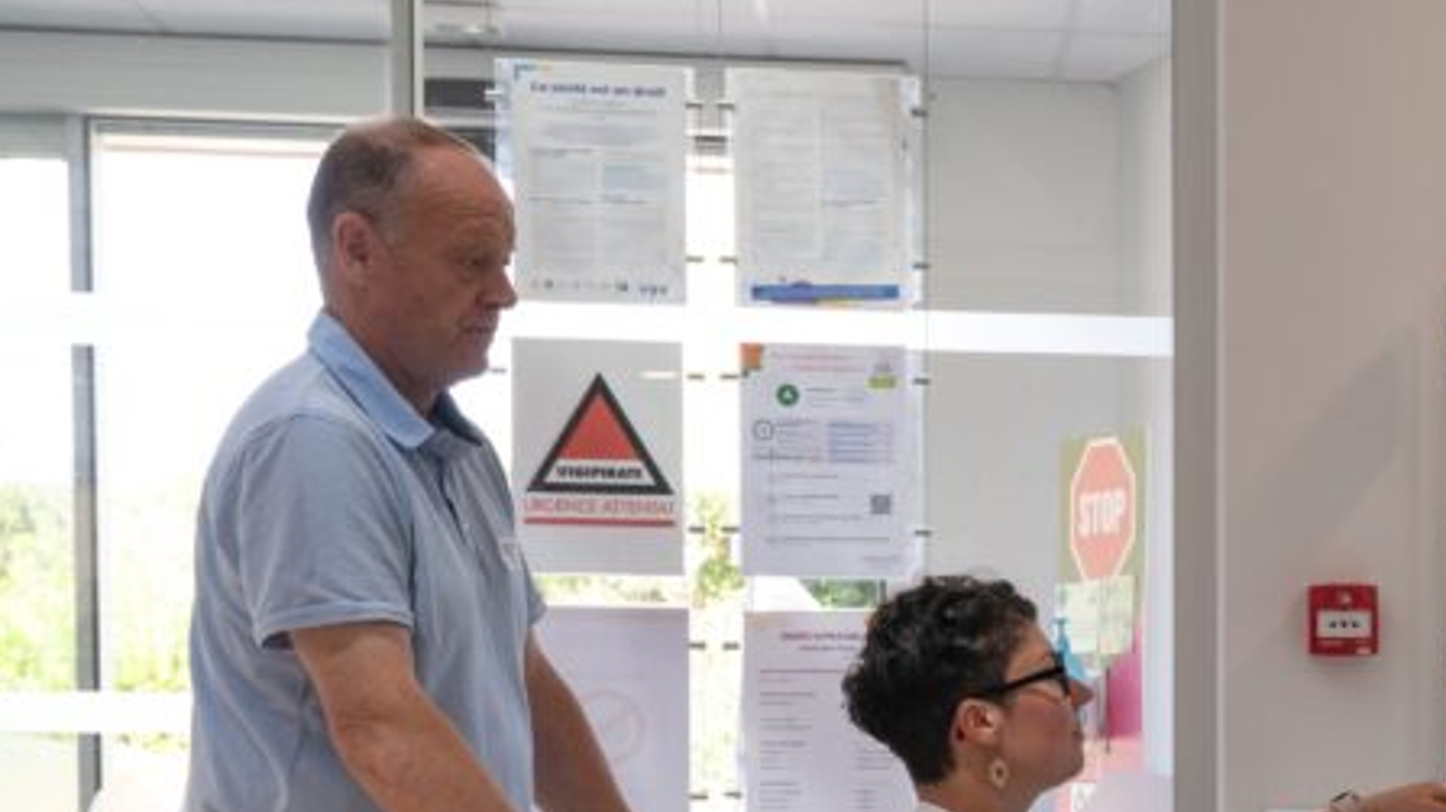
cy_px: 901
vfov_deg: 14.1
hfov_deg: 23.9
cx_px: 1537
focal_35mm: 84
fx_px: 3219
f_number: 7.1
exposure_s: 1/125
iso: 1250
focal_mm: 35
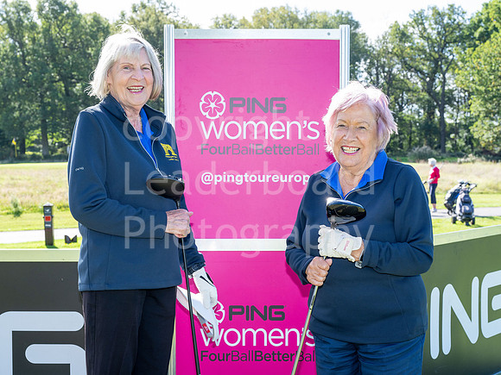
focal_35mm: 53
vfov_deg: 27.5
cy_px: 188
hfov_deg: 36.2
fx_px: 767
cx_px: 250
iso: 250
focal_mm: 49
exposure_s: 1/125
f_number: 8
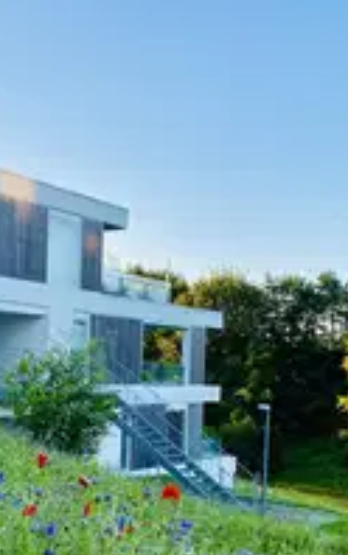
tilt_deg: -0.1
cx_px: 170
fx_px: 788
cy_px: 348
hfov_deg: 24.9
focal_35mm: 52
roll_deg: -1.3
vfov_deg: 38.6
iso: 32
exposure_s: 1/549
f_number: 1.8
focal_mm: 4.25
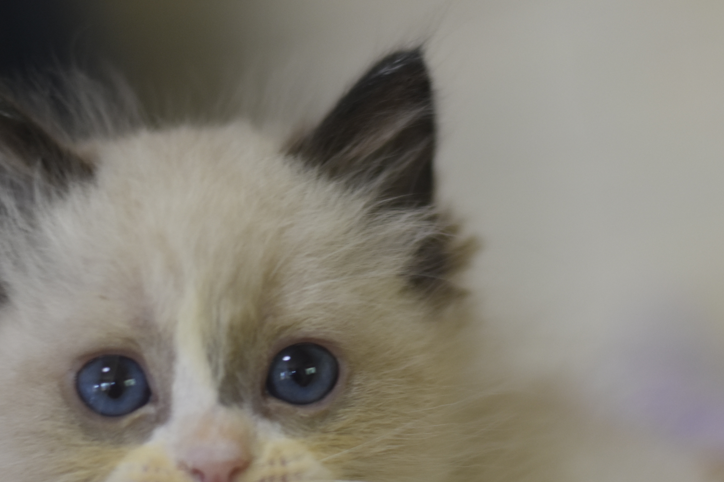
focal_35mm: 144
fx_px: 2896
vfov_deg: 9.5
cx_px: 354
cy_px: 335
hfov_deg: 14.3
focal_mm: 50
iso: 640
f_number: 2
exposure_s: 1/200
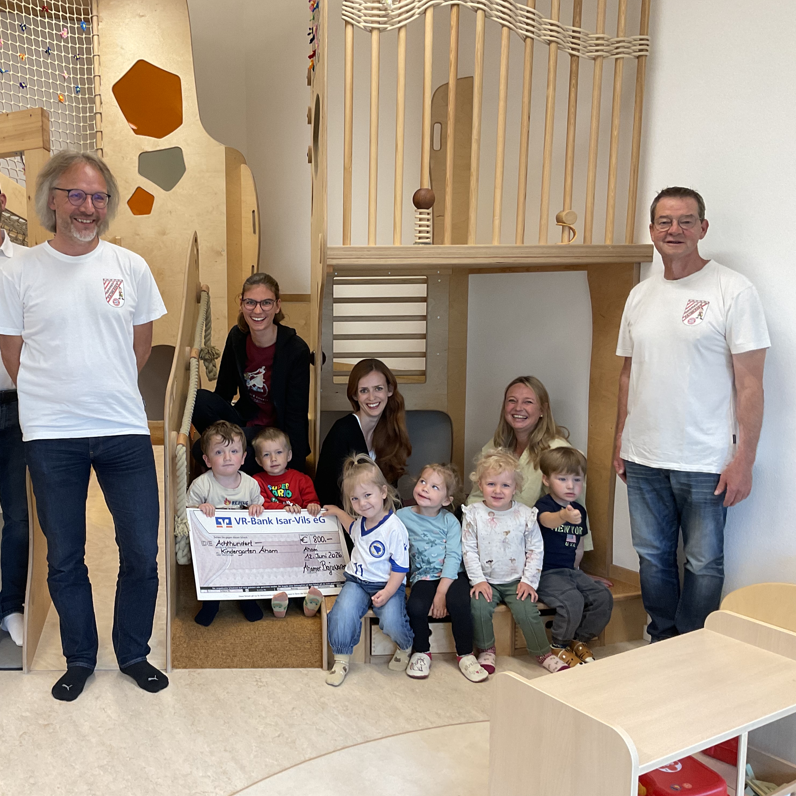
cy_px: 399
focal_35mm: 35
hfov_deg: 46.6
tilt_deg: -7.4
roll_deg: +0.5
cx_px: 275
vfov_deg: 47.2
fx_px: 911
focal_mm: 3
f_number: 1.8
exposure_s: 1/64
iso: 64
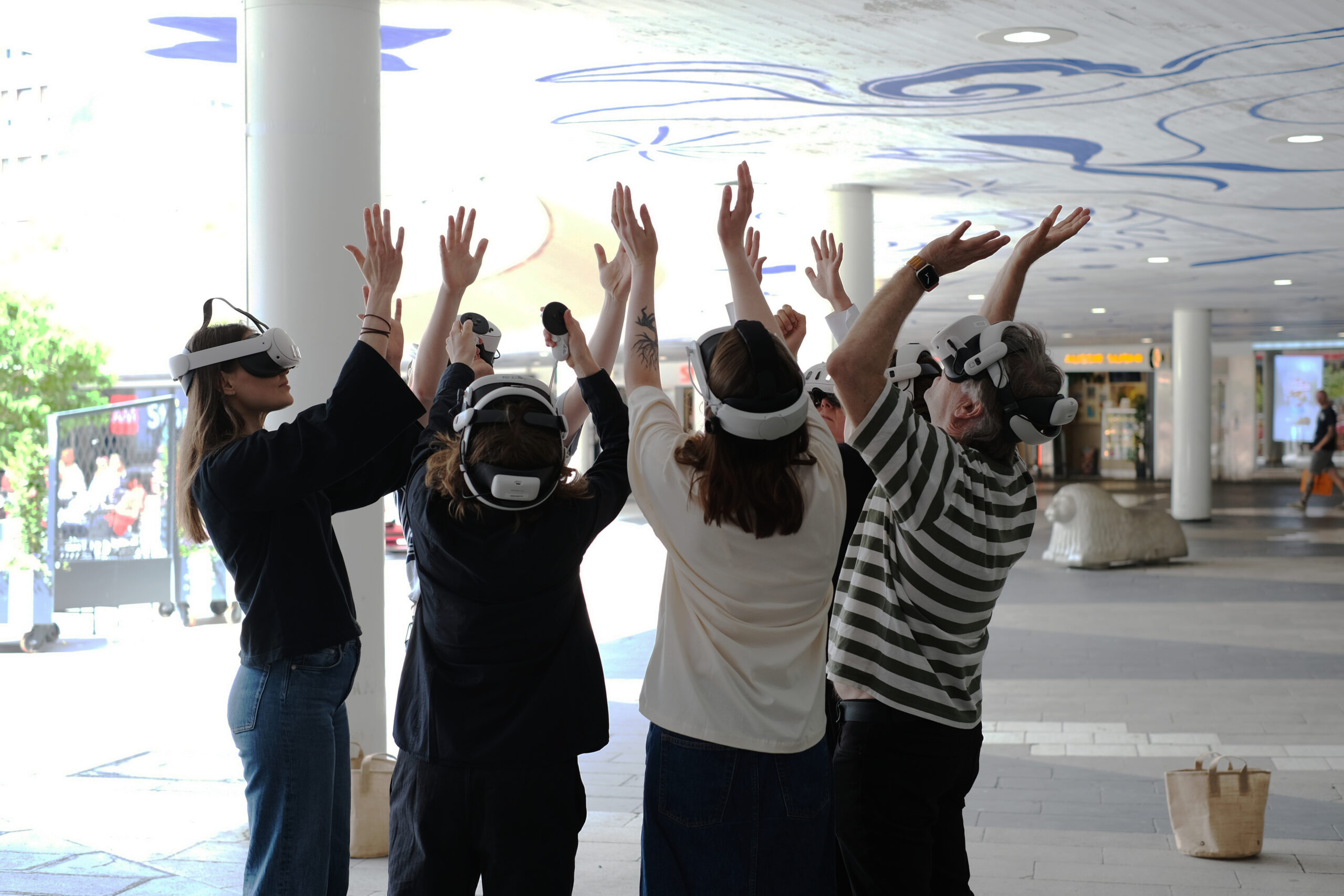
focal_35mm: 53
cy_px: 448
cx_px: 672
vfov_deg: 25.5
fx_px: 1979
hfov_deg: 37.5
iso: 160
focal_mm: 35
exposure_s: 1/125
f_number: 2.8
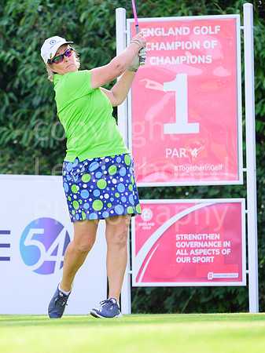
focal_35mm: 317
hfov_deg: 4.7
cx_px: 66
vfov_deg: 6.2
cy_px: 176
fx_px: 3244
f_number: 5
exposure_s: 1/1600
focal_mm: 220
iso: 1000
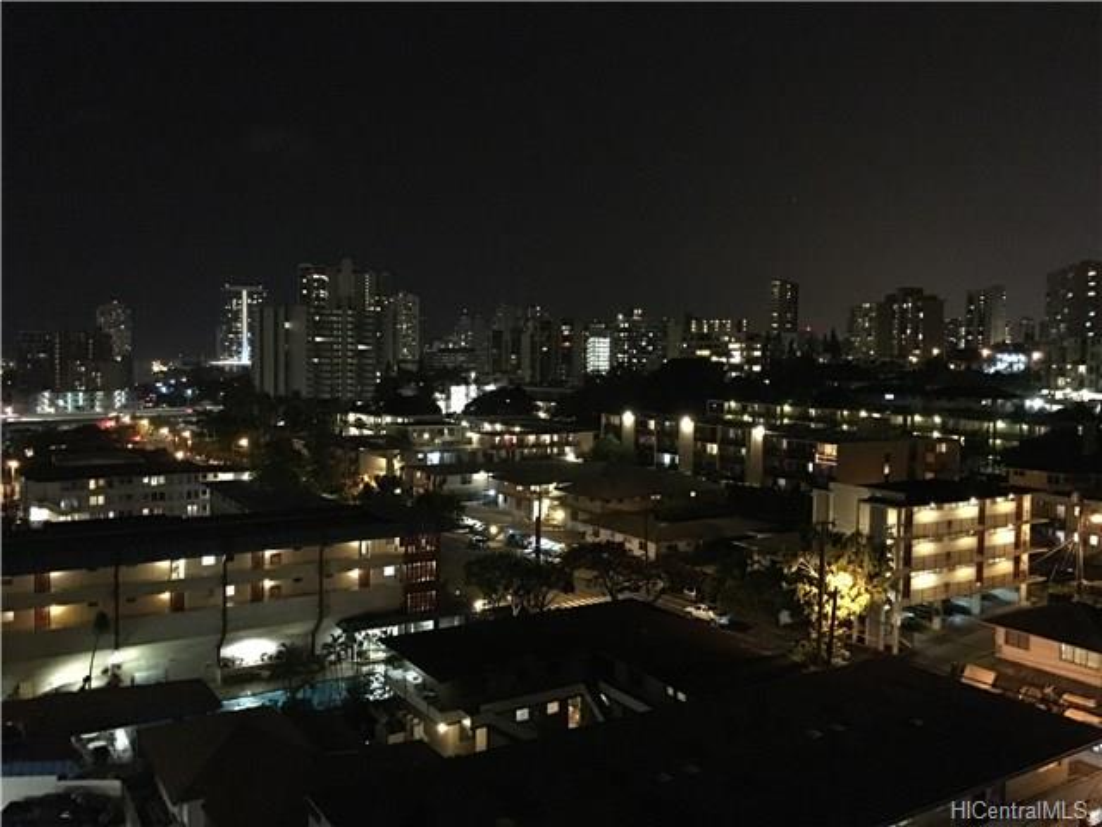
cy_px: 414
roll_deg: -0.8
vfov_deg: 48.2
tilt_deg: -2.7
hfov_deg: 61.7
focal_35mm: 29
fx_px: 923
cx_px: 551
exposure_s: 1/4
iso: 400
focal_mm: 4.15
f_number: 2.2
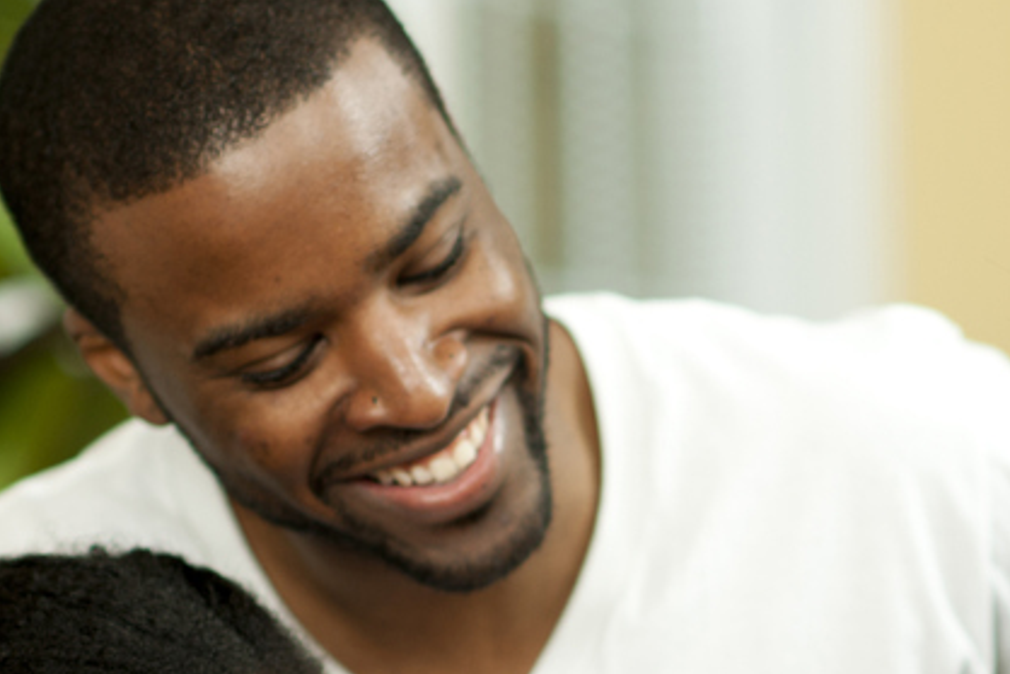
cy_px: 749
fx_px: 7156
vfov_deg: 5.4
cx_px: 930
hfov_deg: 8.0
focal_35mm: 255
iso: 100
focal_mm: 85
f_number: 2
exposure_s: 1/200
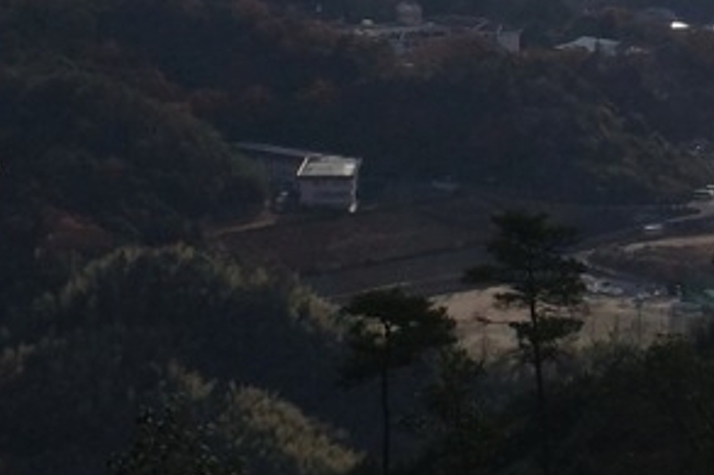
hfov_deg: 9.8
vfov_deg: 6.6
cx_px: 1036
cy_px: -312
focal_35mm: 205
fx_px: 4063
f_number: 5.6
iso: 640
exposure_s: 1/2000
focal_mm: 18.3
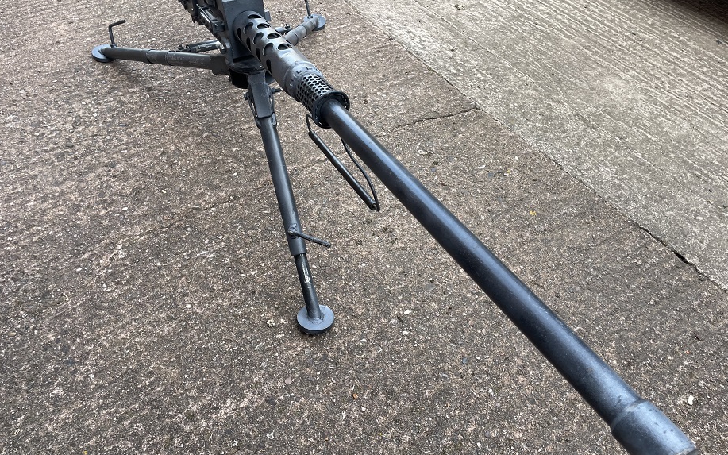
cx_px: 363
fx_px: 555
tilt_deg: -47.0
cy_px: 201
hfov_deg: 66.5
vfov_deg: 44.5
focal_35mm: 28
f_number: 1.6
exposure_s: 1/152
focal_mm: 4.2
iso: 32
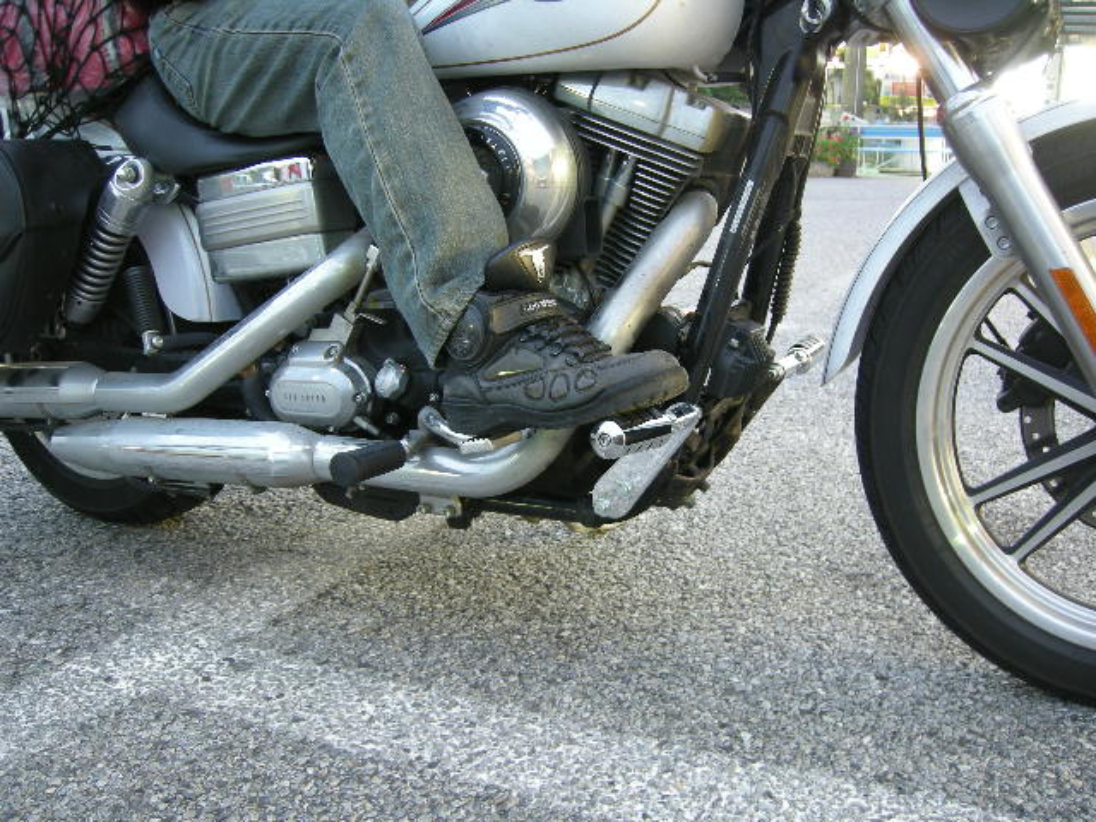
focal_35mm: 36
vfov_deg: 39.7
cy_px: 411
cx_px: 548
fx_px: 1140
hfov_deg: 51.4
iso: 100
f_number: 2.7
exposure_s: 1.77
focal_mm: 7.5
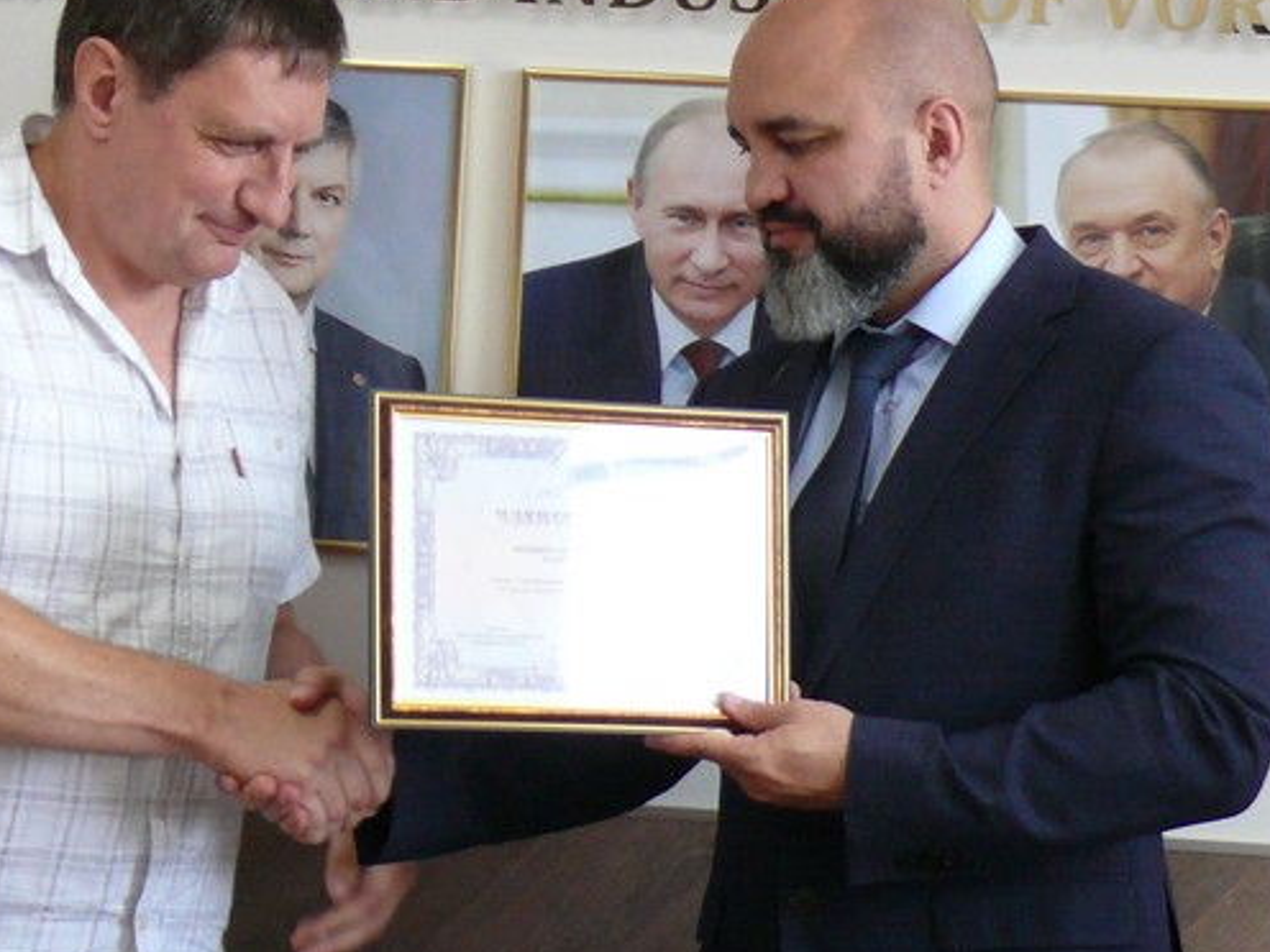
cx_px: 584
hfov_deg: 13.2
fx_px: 5503
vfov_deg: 9.9
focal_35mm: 150
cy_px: 463
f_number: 3.2
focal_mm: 12.7
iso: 250
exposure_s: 1/60
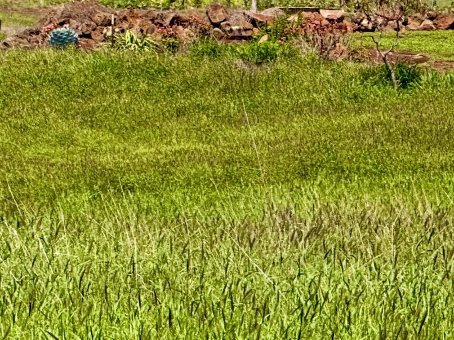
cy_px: -159
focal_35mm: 365
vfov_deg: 4.1
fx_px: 4786
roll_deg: -3.0
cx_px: 73
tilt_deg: -0.4
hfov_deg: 5.4
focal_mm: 15.66
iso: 50
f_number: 2.8
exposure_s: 1/2817
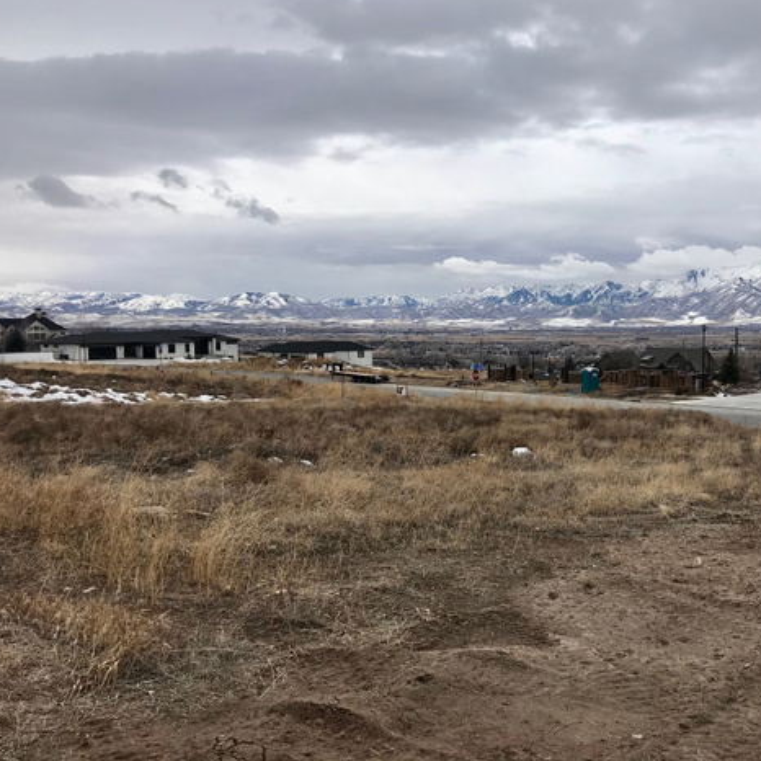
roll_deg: +1.2
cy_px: 371
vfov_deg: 48.4
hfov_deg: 47.8
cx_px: 496
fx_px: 846
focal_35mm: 34
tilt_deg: -2.1
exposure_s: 1/2083
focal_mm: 3.99
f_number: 1.8
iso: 20
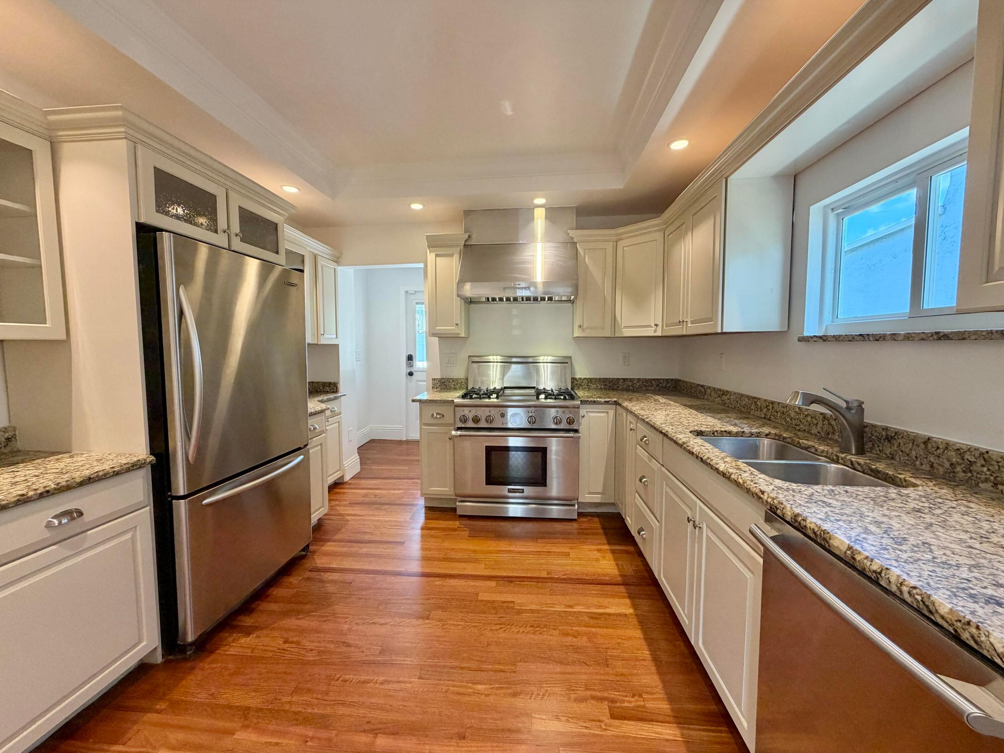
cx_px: 502
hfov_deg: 102.1
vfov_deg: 85.7
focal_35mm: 14
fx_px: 406
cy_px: 376
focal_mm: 2.22
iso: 200
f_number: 2.2
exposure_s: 1/60
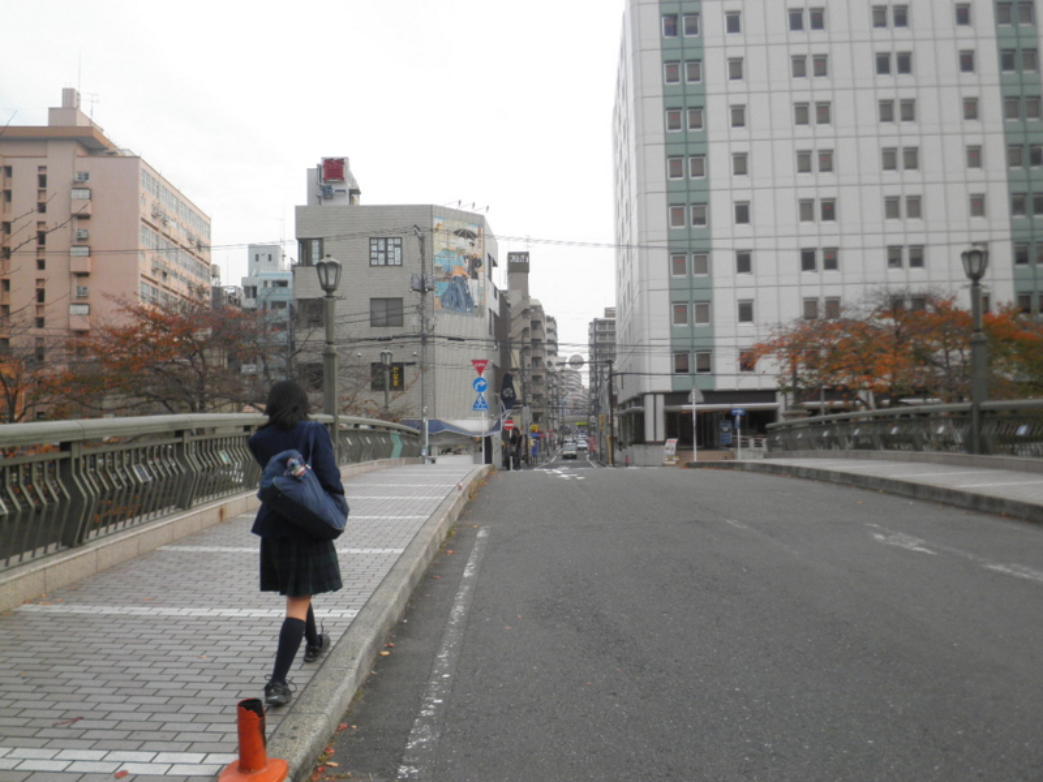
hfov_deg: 67.3
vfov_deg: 53.1
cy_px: 391
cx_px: 522
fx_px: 783
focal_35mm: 26
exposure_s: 1/320
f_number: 2.8
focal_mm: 4.7
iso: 64
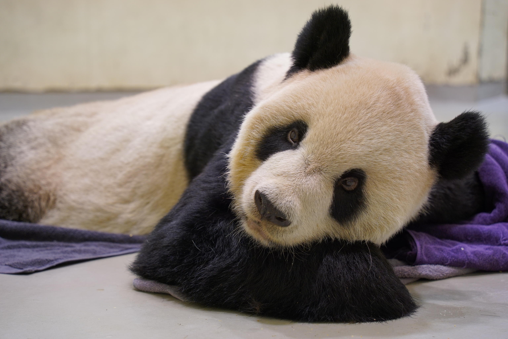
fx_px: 1031
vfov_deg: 18.7
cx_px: 254
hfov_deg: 27.7
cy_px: 170
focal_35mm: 73
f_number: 4
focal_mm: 73
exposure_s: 1/50
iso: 1000
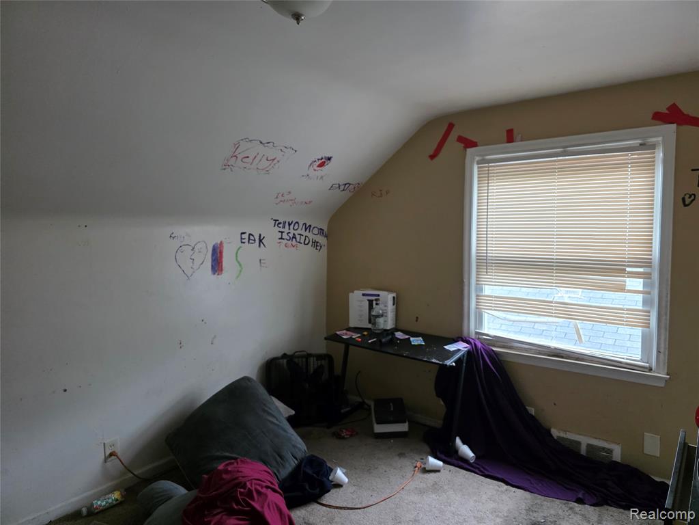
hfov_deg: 73.9
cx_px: 350
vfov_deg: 58.9
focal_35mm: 23
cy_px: 262
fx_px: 464
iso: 800
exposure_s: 1/120
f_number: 1.7
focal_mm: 6.3
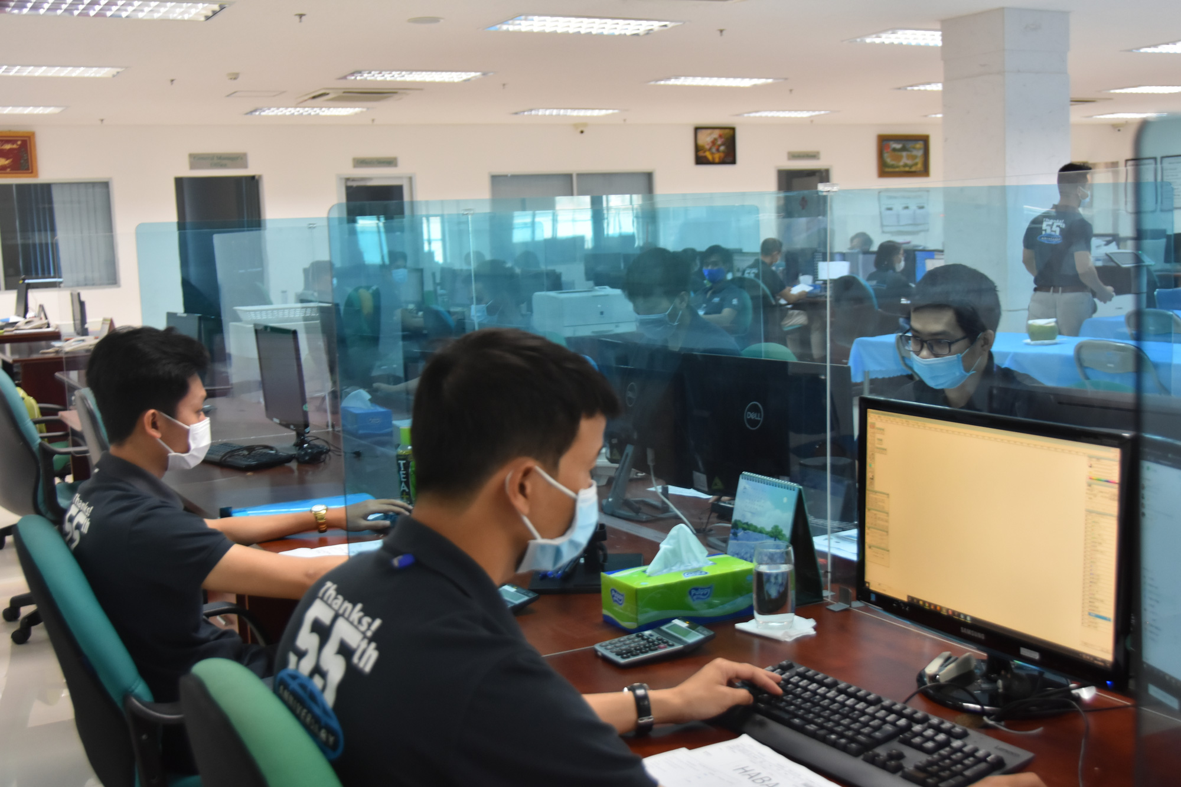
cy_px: 394
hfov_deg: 46.4
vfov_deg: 31.9
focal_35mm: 42
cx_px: 590
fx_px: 1378
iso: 800
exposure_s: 1/80
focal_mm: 28
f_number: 4.5
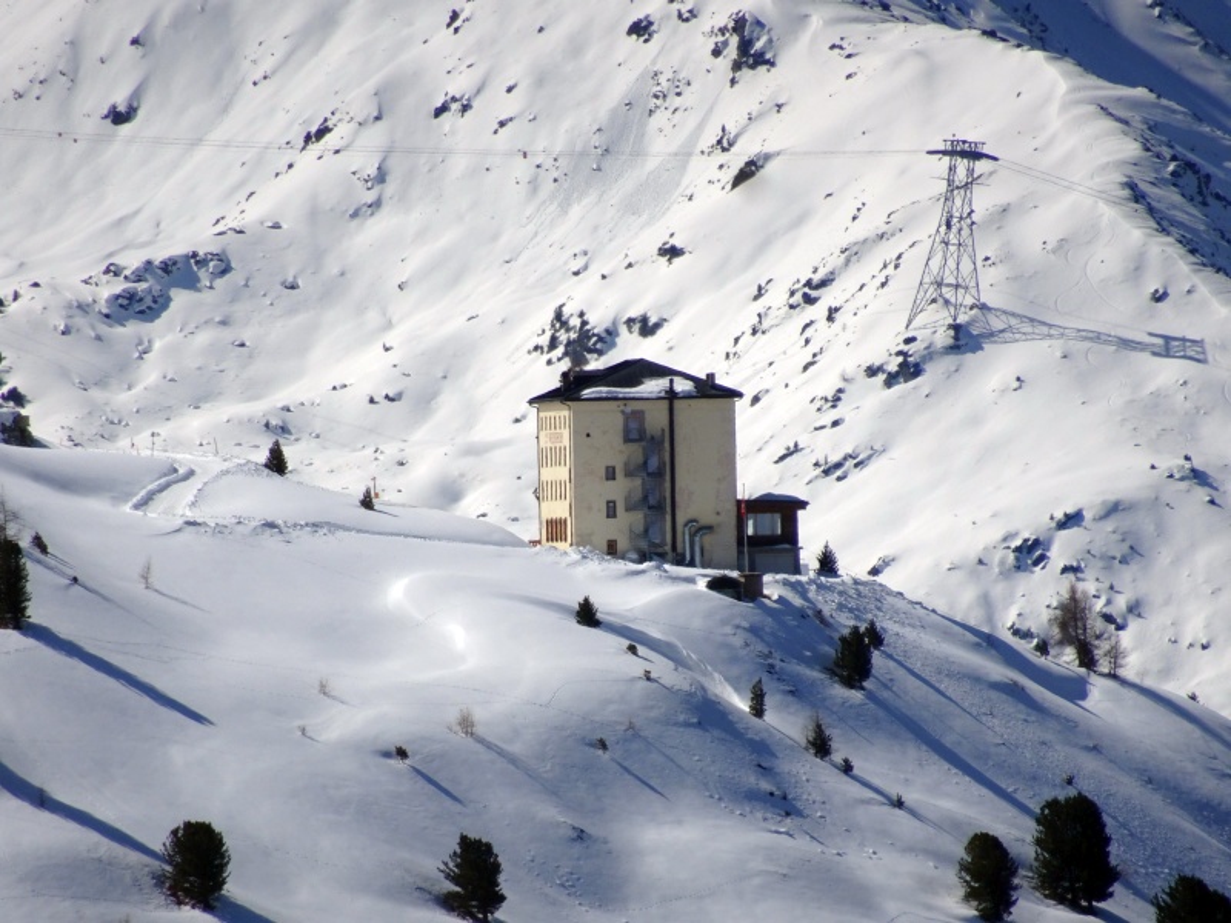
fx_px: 25604
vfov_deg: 2.1
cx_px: 616
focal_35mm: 720
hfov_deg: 2.8
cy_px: 462
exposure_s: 1/1000
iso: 80
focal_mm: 123
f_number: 6.4
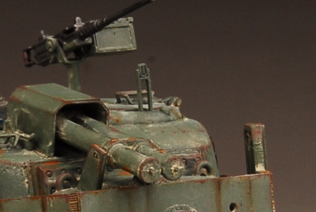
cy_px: 199
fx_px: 5063
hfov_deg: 3.6
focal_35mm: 576
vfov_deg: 2.4
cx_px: 191
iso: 320
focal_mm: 98
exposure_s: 1/200
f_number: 20
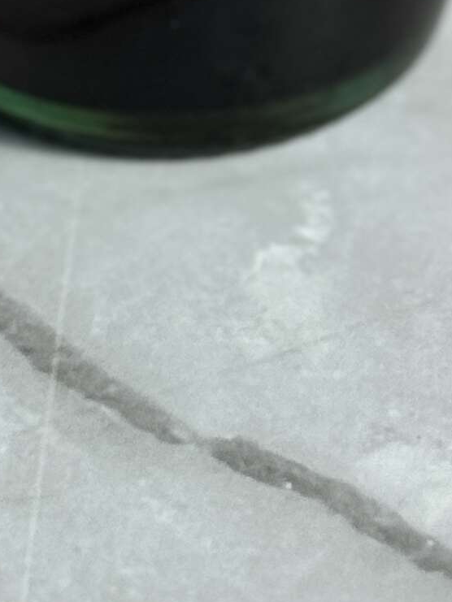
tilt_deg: -23.7
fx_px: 4508
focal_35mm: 259
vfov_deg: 7.1
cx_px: 168
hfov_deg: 5.7
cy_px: -947
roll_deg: +0.8
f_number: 1.78
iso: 64
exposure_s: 1/1312
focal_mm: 6.76
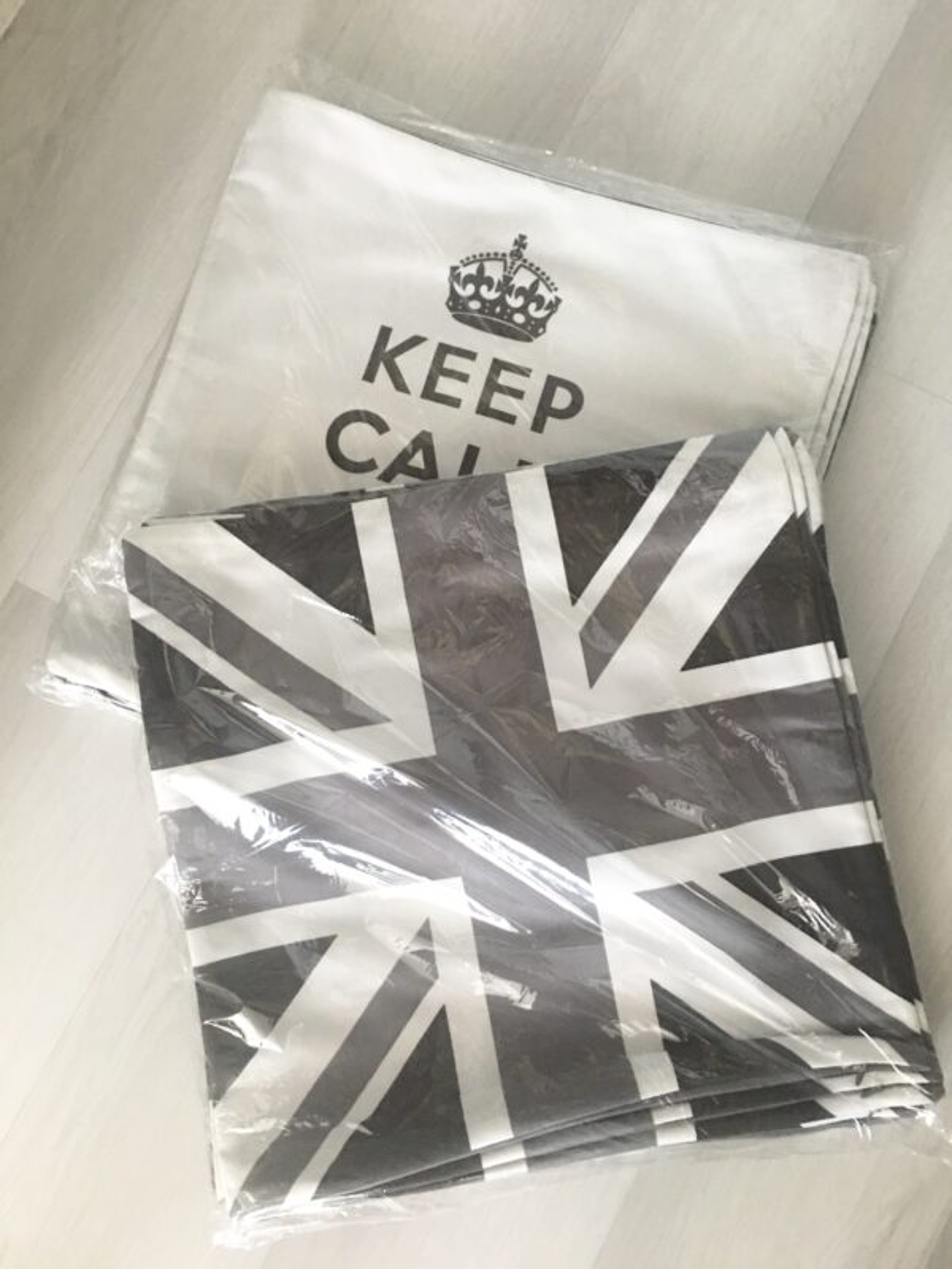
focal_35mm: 29
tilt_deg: -80.6
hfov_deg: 48.2
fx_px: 1063
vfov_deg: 61.7
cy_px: 634
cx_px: 476
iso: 100
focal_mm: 4.15
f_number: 2.2
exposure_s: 1/10
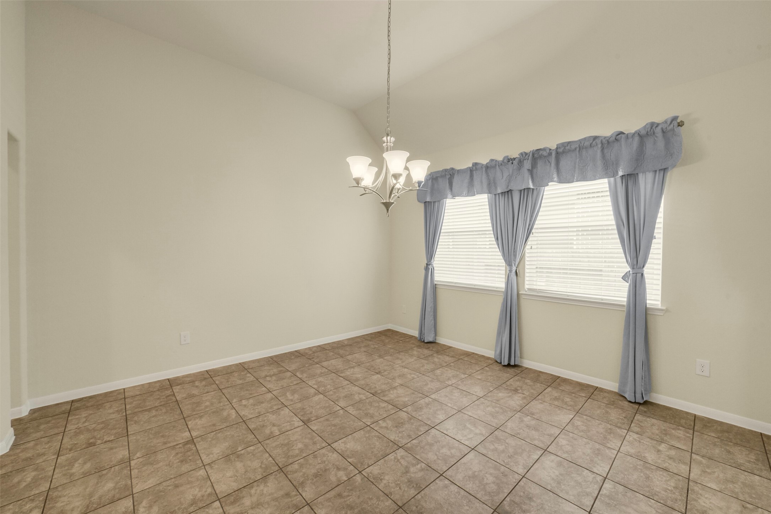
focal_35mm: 14
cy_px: 257
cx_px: 386
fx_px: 300
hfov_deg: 104.2
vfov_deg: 81.2
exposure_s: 1/25
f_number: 11
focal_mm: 14
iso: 500
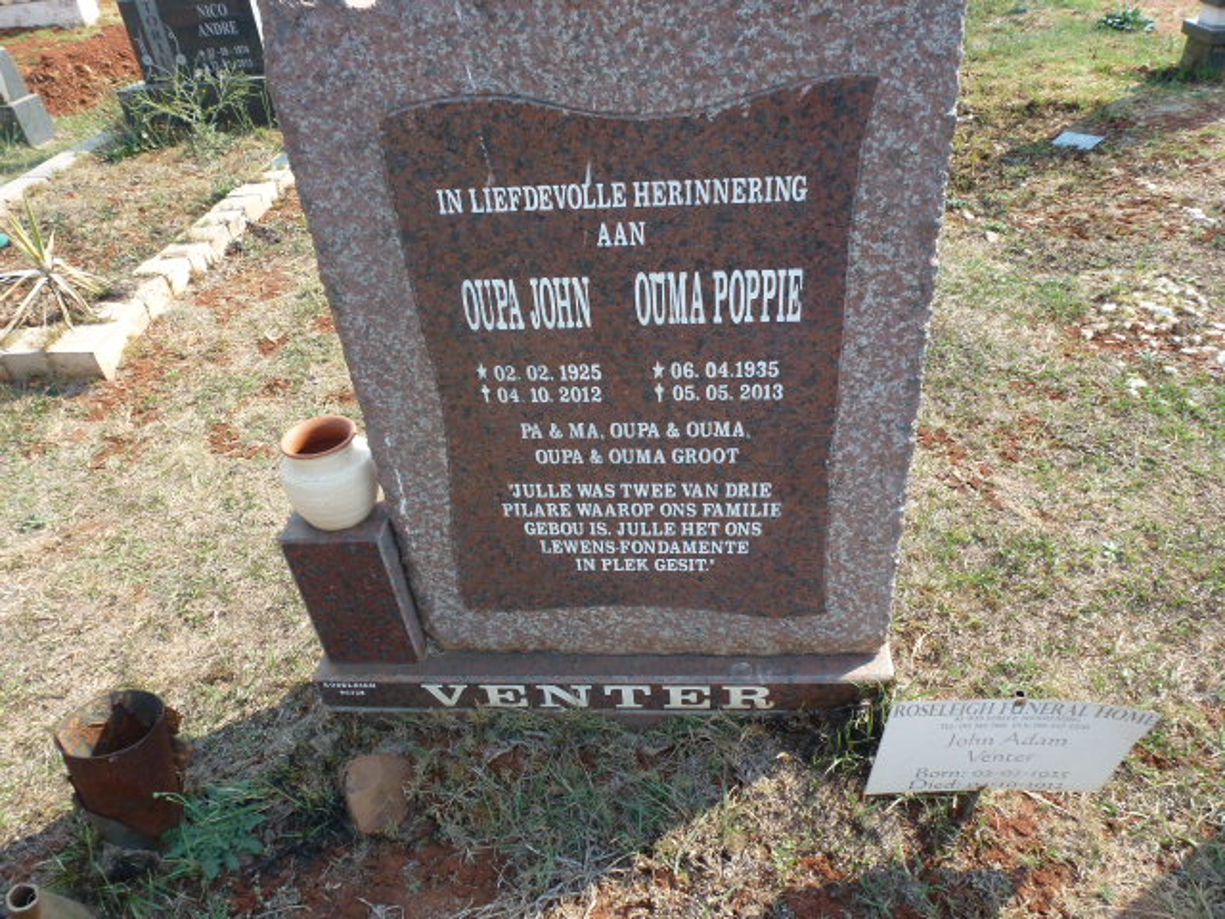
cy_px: 460
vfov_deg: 56.8
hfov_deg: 71.6
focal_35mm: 24
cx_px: 612
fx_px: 849
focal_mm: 4.3
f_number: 4
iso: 100
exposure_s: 1/250
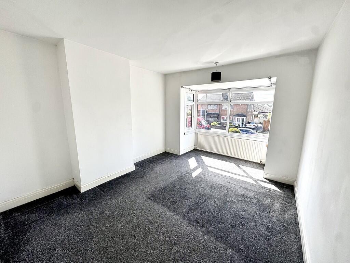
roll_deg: -0.2
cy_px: 132
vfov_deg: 85.7
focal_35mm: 14
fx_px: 142
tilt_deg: -9.0
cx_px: 175
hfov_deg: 102.1
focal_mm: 2.22
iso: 40
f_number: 2.2
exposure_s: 1/479
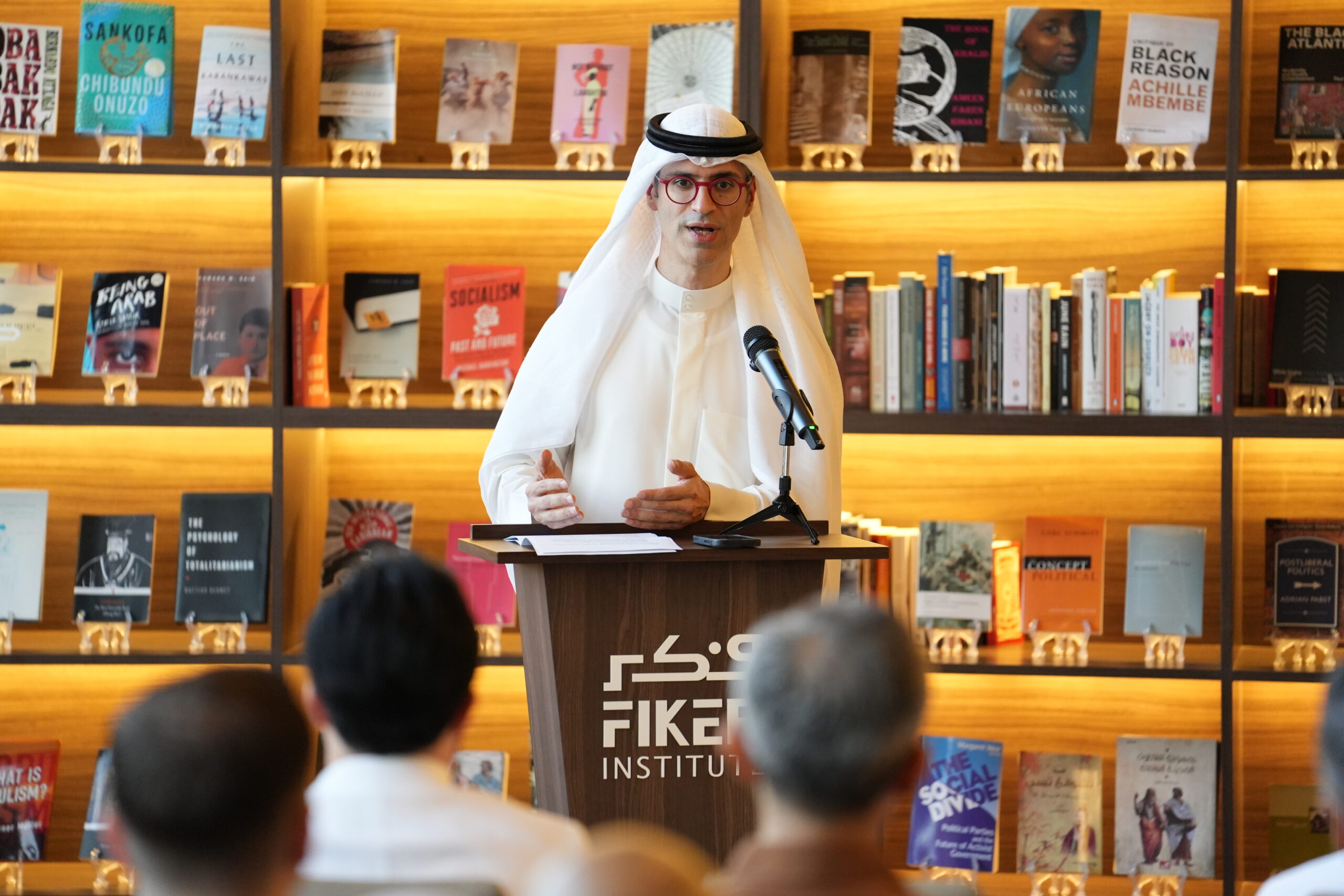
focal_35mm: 200
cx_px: 672
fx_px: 7467
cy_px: 448
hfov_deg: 10.3
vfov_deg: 6.9
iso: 3200
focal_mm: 200
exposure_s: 1/160
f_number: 2.8
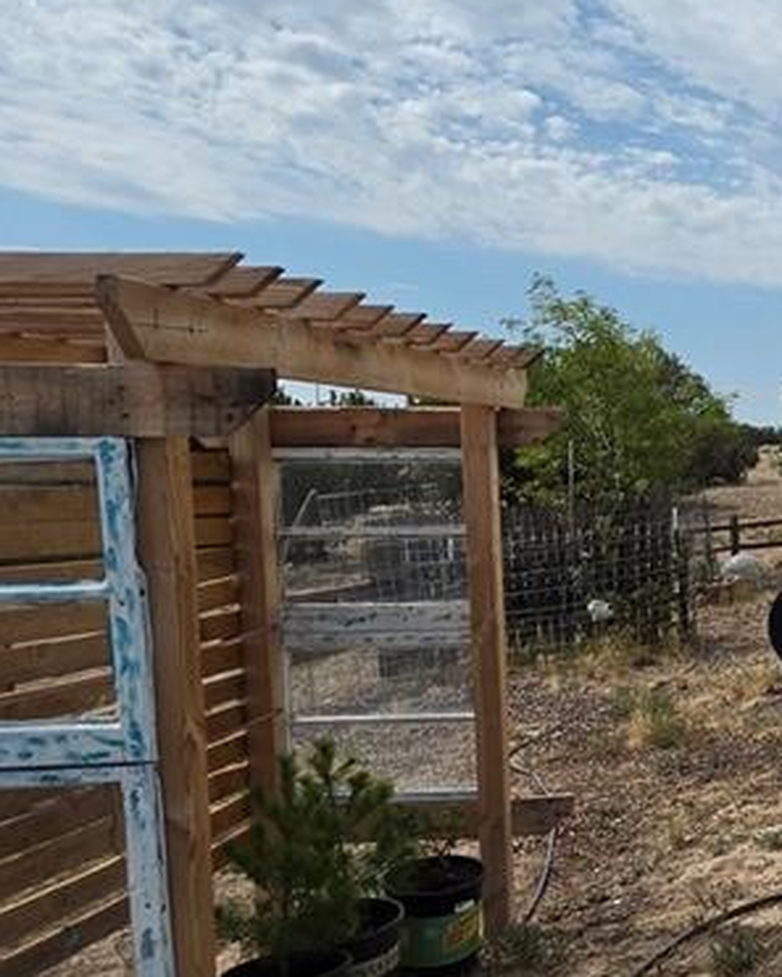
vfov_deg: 44.7
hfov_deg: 27.9
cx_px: 1098
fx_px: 1186
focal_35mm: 41
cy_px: 540
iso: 40
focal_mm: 2.2
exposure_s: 1/4825
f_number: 1.9
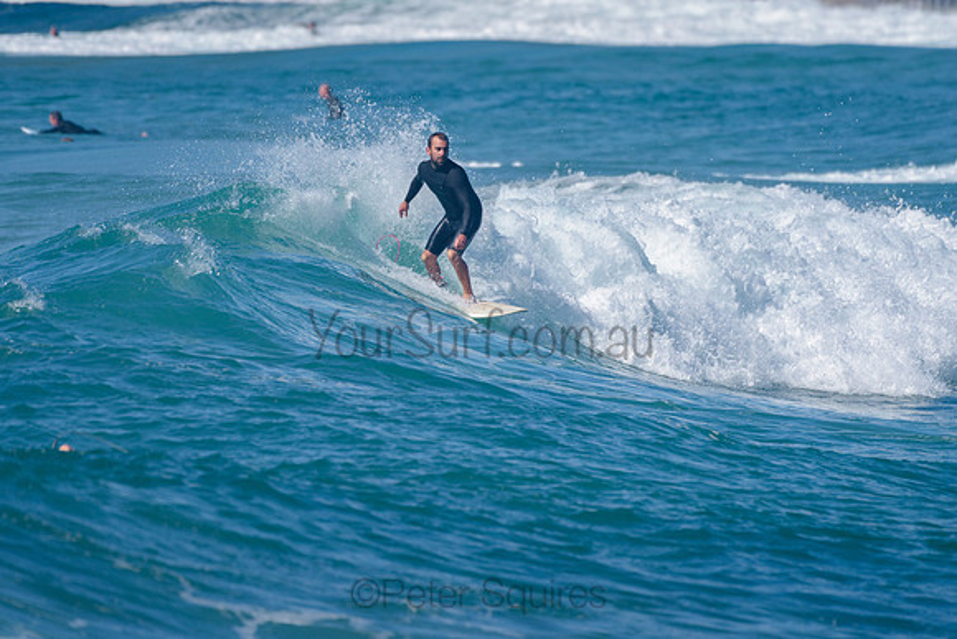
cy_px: 247
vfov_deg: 2.2
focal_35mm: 613
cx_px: 468
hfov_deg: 3.4
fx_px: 16293
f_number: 5.6
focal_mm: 500
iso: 140
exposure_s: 1/2000
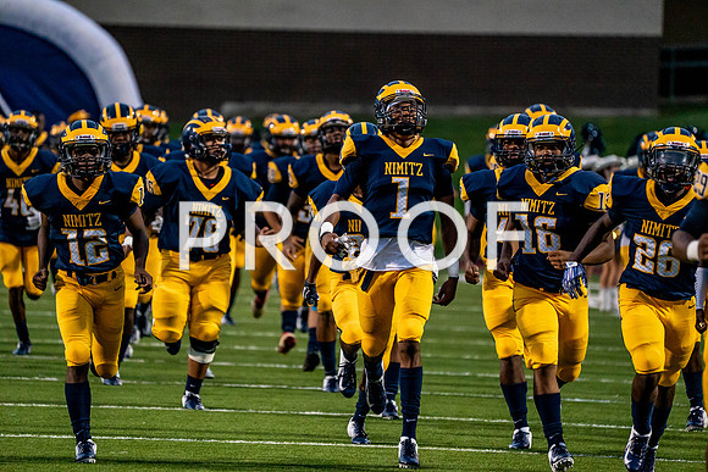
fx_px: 7868
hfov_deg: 5.2
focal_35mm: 400
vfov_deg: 3.4
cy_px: 236
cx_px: 354
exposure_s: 1/1500
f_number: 5.6
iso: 6400
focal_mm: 400
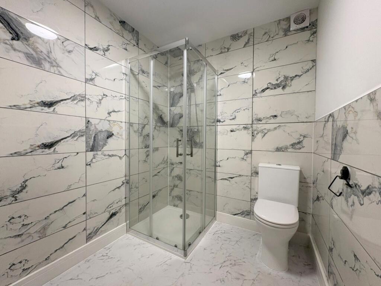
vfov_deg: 85.7
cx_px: 190
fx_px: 154
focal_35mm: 14
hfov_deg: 102.1
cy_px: 143
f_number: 2.2
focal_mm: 2.22
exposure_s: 1/50
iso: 125
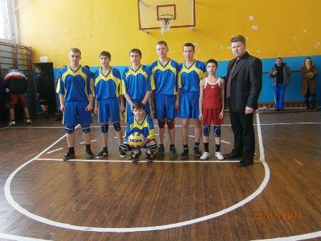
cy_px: 120
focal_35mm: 26
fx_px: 241
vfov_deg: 53.1
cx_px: 160
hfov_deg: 67.3
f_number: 2.8
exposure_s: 1/30
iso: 125
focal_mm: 4.7
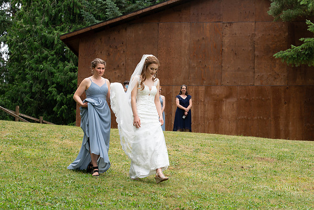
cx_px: 157
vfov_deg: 13.0
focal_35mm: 105
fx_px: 916
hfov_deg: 19.5
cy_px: 105
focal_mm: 105
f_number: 11
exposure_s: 1/250
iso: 800
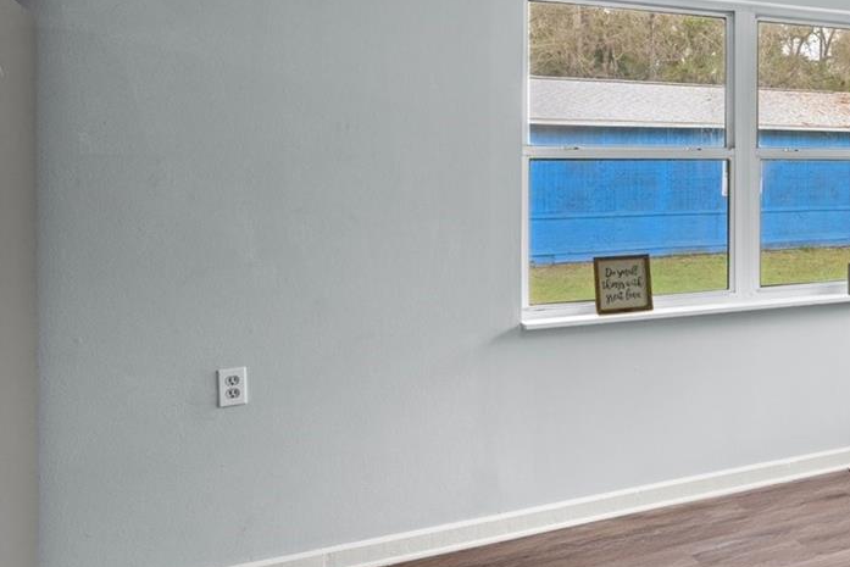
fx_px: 921
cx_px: 927
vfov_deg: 33.8
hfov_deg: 40.4
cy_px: 177
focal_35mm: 39
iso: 320
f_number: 8
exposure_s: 1/4
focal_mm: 17
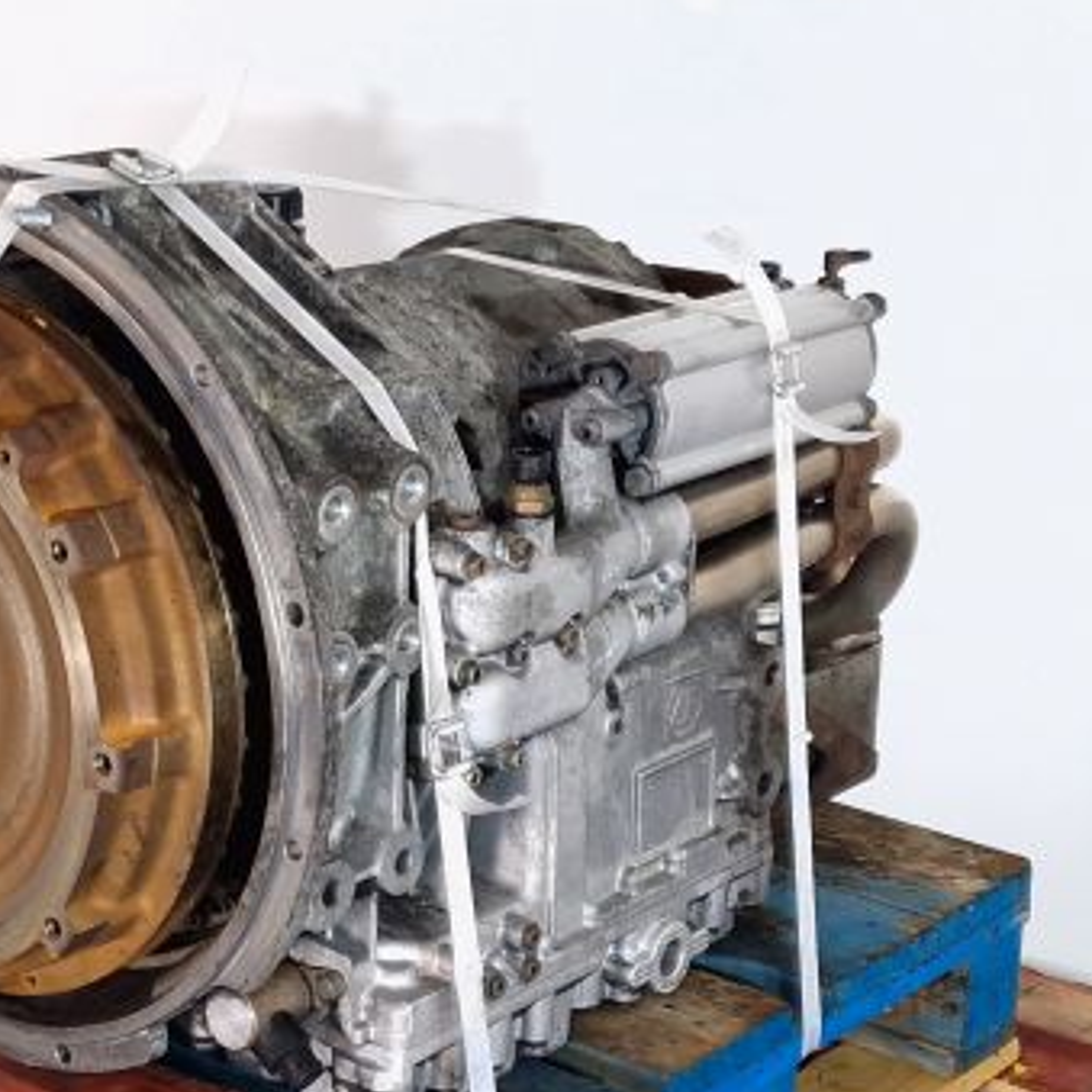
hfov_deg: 45.1
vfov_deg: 45.6
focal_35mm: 36
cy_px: 689
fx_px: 1285
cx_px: 338
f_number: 1.8
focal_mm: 6.4
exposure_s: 1/50
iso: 160
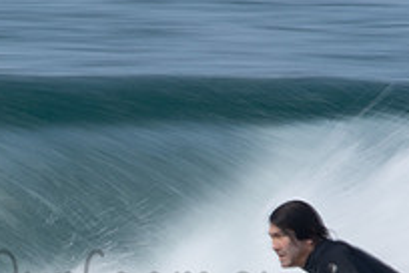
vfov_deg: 0.6
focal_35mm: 2136
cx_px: 74
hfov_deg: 1.0
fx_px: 24265
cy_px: 264
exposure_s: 1/20
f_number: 32
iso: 100
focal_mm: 500
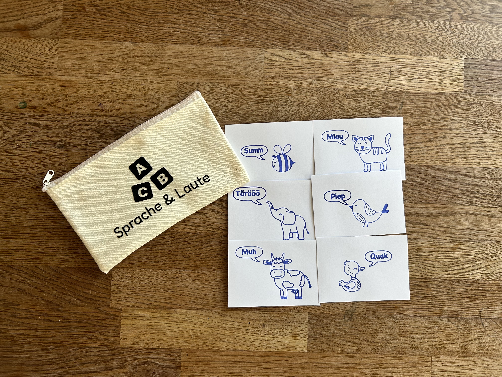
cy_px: 188
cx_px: 251
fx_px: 377
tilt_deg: -85.4
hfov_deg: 67.3
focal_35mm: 26
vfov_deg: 53.1
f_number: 1.5
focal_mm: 5.7
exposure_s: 1/121
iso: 80
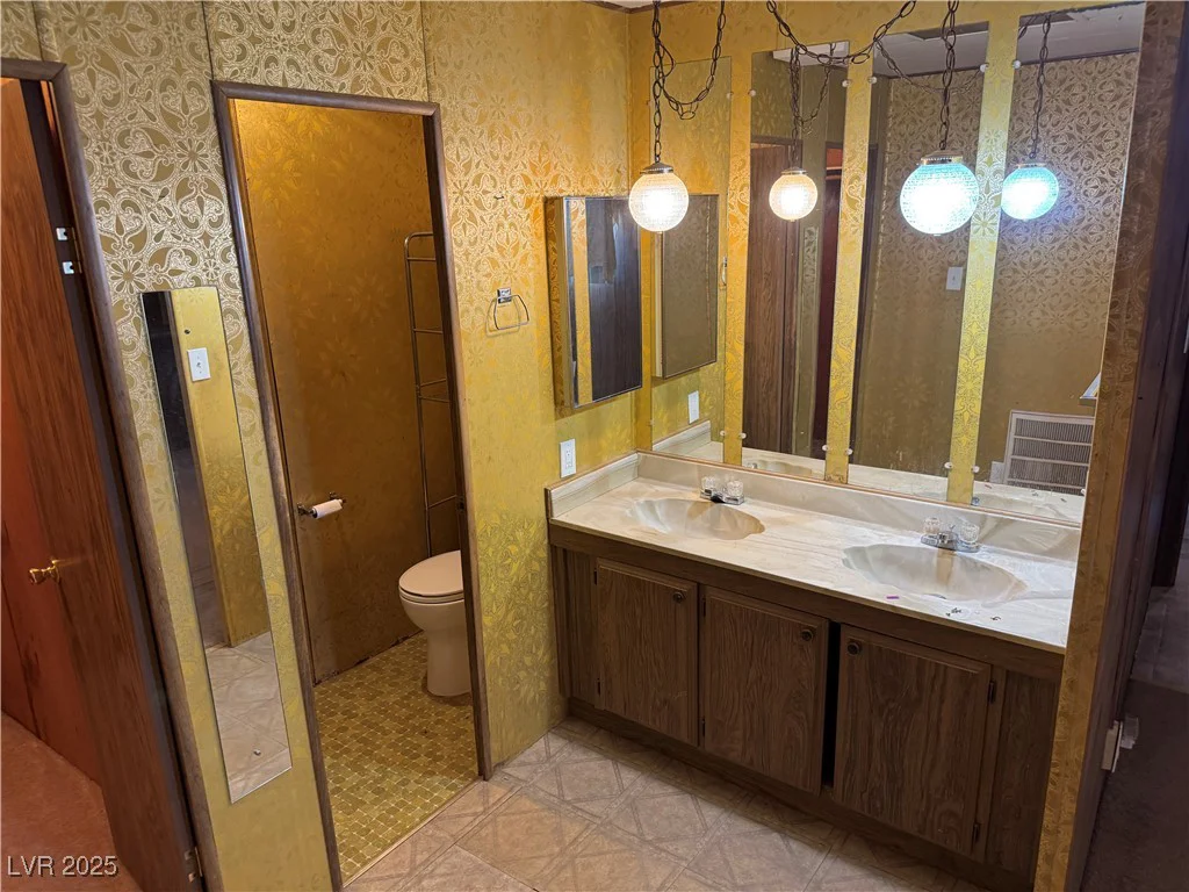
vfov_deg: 56.8
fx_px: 824
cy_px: 446
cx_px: 594
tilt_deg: -16.2
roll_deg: +1.2
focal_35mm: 24
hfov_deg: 71.6
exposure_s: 1/60
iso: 320
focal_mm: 6.76
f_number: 1.78
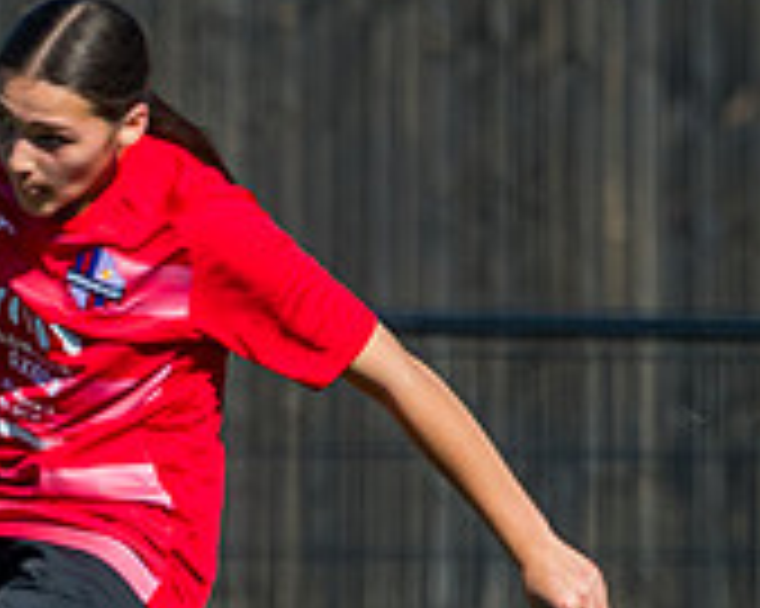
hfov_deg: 1.3
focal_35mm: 1442
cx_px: -363
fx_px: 32416
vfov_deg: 1.1
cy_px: 696
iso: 400
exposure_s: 1/2500
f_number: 5
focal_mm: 220
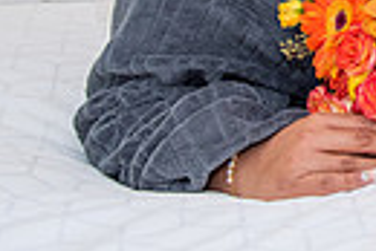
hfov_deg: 14.9
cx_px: 668
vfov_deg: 10.5
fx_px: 1255
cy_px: -252
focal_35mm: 120
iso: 500
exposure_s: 1/250
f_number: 3.5
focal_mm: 27
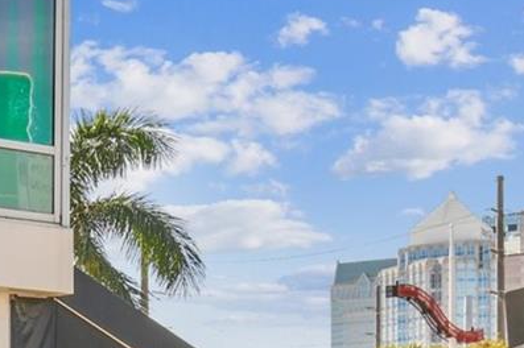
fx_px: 1760
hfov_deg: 14.9
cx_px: -396
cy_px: 514
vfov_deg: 10.9
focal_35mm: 121
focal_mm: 20
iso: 100
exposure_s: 1/40
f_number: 7.1
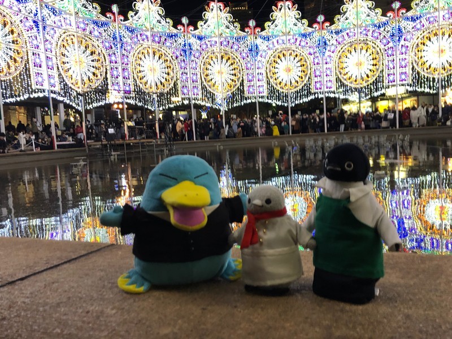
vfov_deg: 49.7
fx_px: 366
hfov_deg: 63.4
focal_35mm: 28
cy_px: 170
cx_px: 226
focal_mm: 3.99
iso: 100
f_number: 1.8
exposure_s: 1/14
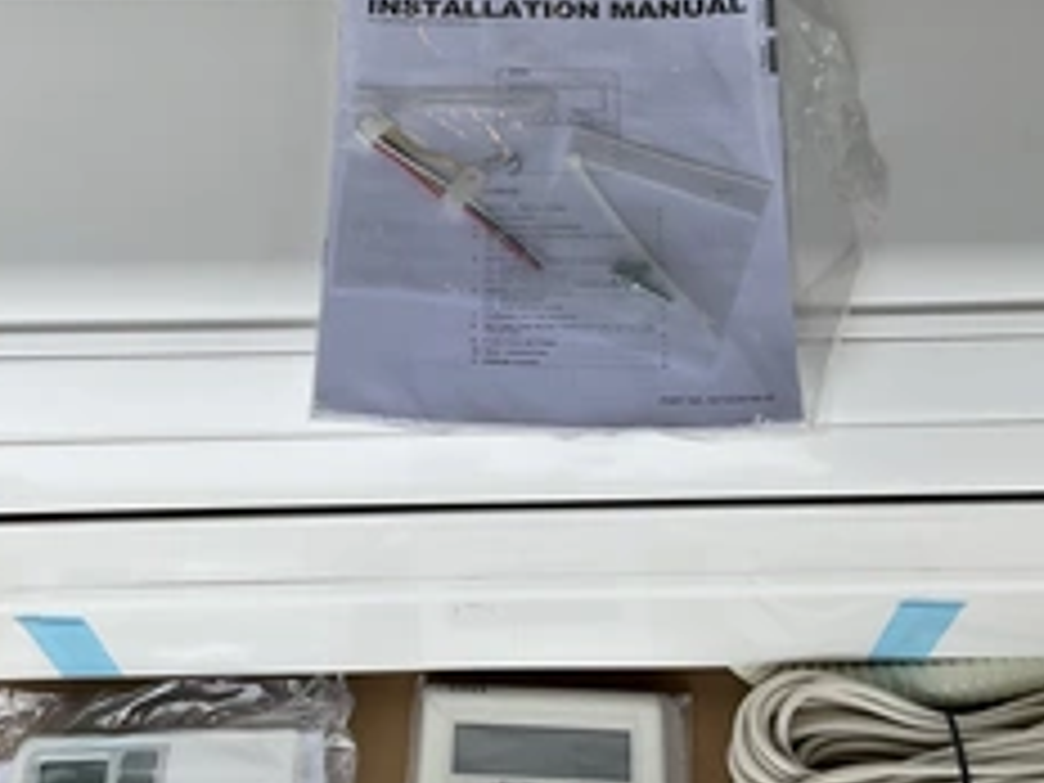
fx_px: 1508
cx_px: 472
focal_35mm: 50
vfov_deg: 29.1
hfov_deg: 38.2
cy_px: 414
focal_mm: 3
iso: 25
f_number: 1.8
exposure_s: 1/504
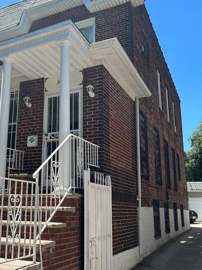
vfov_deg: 49.0
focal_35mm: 38
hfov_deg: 37.0
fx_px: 296
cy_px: 135
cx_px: 55
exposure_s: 1/2083
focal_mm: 5.7
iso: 50
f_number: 1.5
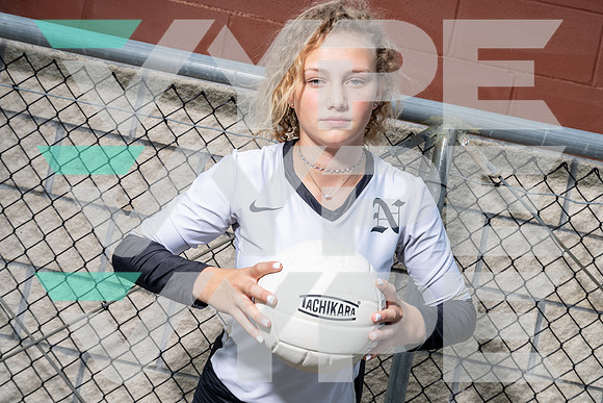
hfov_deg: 44.5
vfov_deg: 30.5
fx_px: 737
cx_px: 302
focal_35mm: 44
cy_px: 202
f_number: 8
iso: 100
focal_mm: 44
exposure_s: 1/125
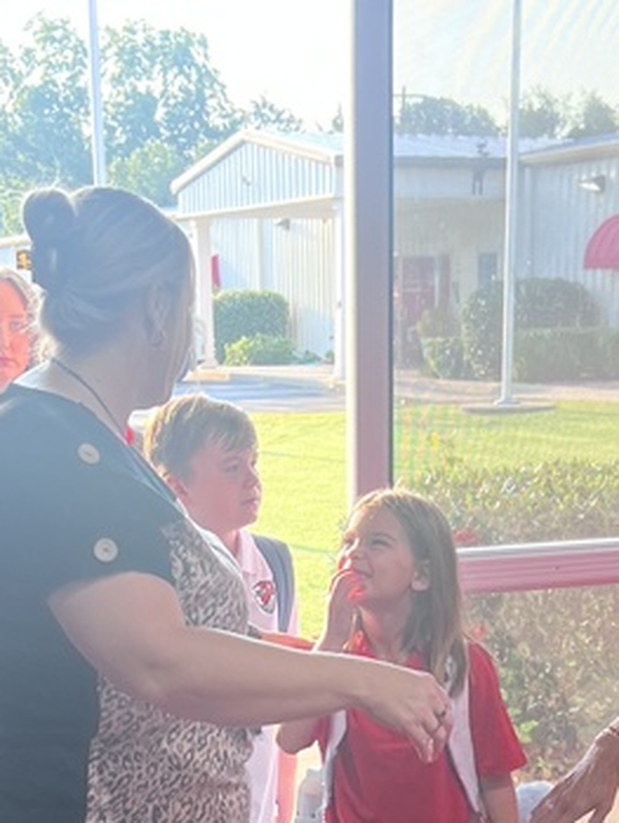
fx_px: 1810
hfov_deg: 19.4
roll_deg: +1.2
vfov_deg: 23.2
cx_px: 339
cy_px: 1016
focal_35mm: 76
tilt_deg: -19.2
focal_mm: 5.7
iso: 40
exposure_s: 1/164
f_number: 1.5
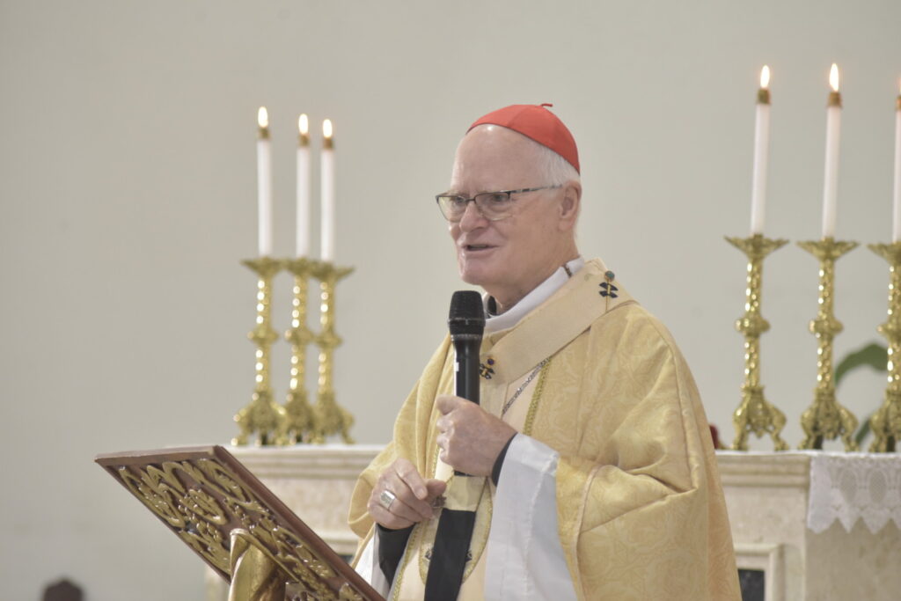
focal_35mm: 165
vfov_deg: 8.3
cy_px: 300
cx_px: 450
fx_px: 4130
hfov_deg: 12.5
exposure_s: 1/125
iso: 5000
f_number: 5.3
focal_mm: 165
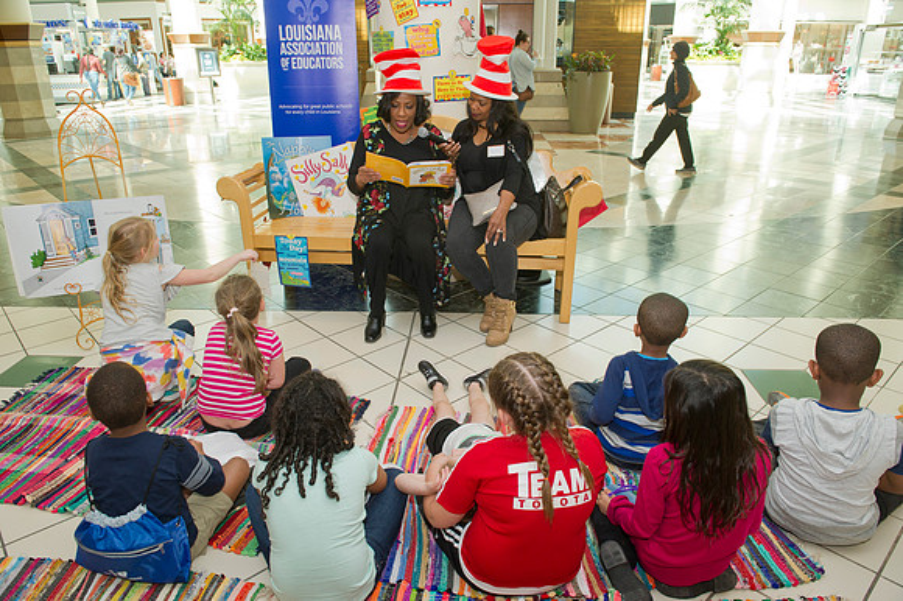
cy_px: 300
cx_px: 452
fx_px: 602
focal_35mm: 24
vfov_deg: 53.1
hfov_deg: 73.8
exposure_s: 1/250
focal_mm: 24
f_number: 5.6
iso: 1250
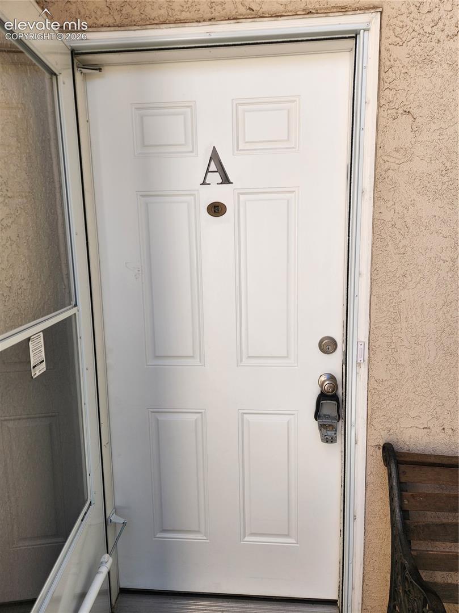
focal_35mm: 23
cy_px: 306
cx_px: 230
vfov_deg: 73.9
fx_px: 407
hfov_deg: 58.8
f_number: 1.8
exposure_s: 1/289
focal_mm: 5.4
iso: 20
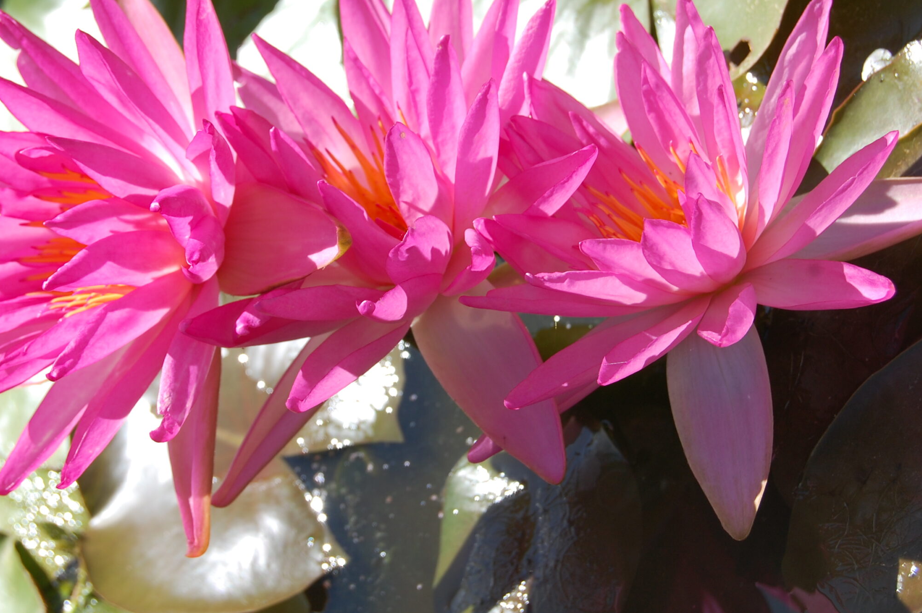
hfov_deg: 23.1
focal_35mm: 88
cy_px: 246
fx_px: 2252
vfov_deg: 15.5
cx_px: 445
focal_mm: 46
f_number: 8
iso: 200
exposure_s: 1/250
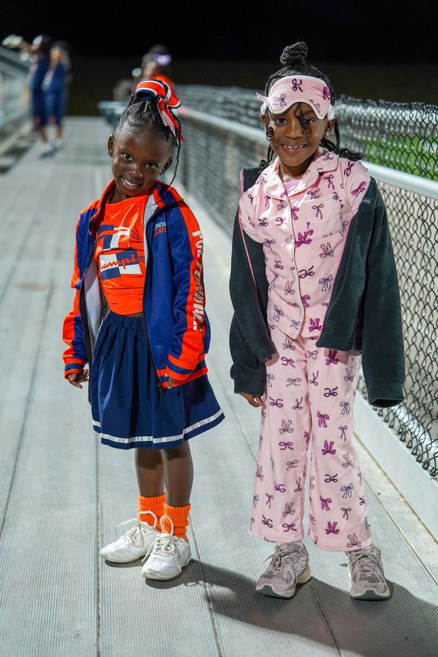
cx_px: 219
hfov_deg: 19.5
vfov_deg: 28.8
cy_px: 328
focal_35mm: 70
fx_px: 1277
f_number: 3.2
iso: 1600
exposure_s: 1/160
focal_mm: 70
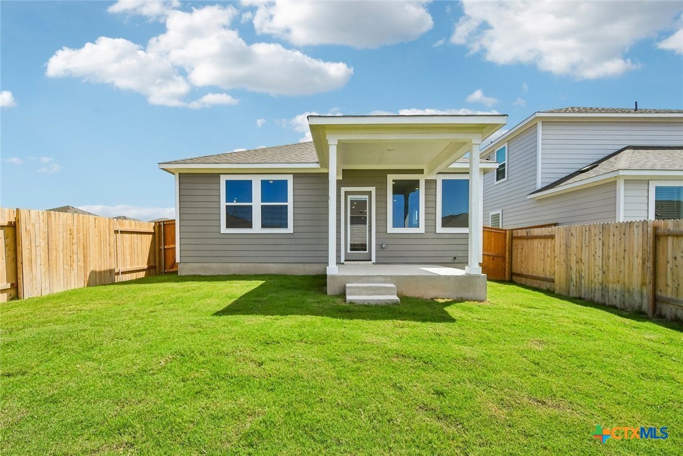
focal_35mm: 15
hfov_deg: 100.4
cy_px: 228
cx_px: 342
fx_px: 285
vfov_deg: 77.3
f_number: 8
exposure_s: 1/1000
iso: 400
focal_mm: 10
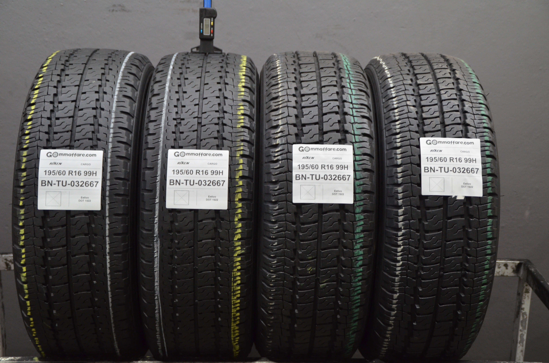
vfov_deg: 25.6
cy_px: 182
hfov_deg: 37.9
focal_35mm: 52
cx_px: 274
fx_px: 799
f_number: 4.2
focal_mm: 35
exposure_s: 1/30
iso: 1400
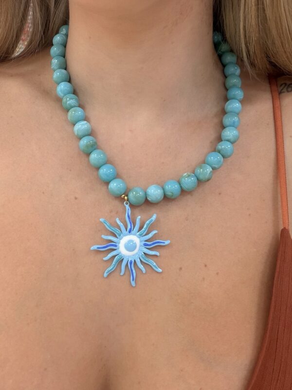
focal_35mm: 30
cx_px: 146
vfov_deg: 60.0
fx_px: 337
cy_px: 195
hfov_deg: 46.8
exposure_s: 1/50
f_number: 1.9
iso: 80
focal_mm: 2.71
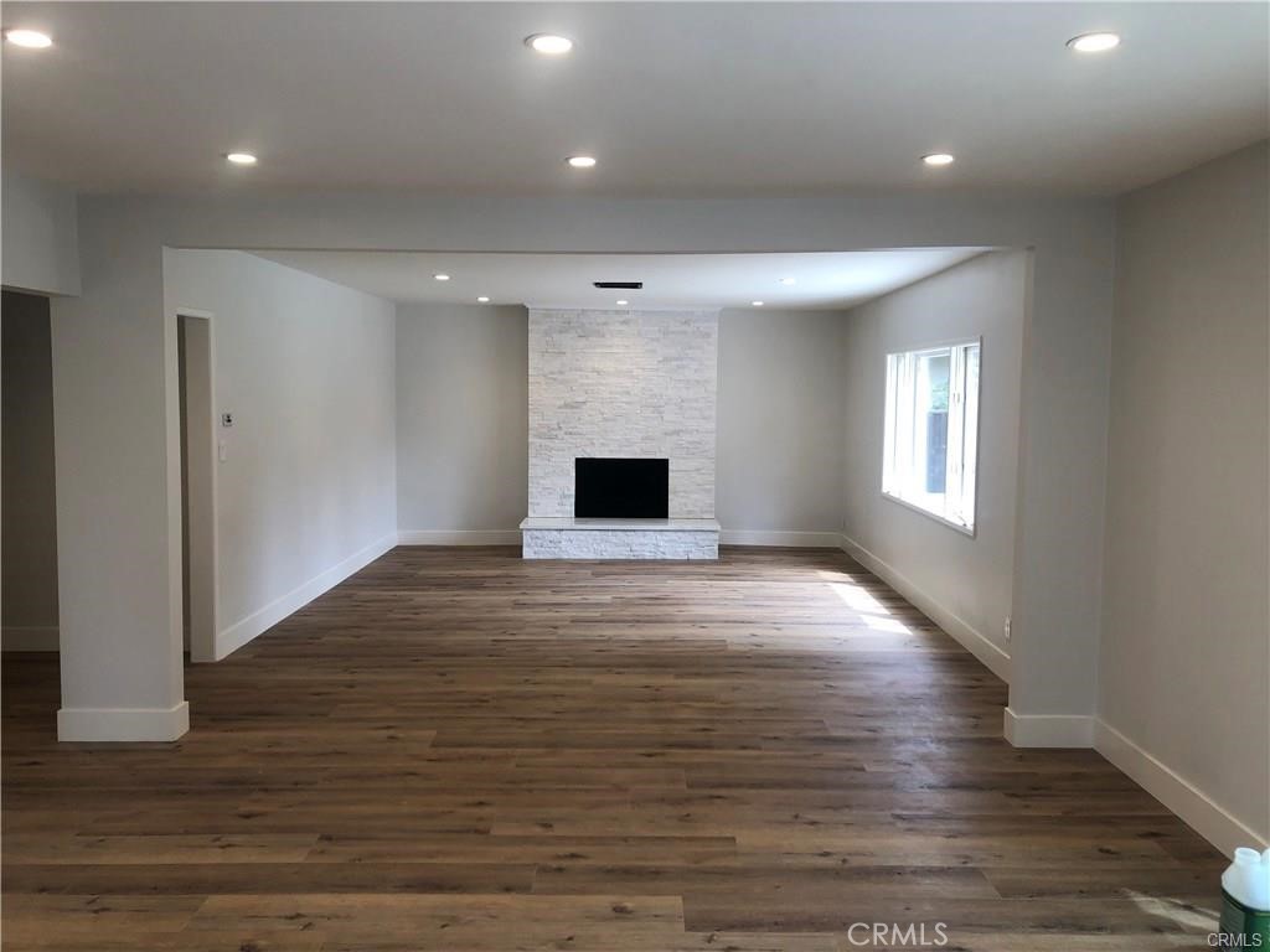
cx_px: 635
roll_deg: -0.8
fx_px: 1027
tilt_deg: -7.5
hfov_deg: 63.4
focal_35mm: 28
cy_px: 476
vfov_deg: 49.7
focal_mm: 3.99
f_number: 1.8
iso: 40
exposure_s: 1/120
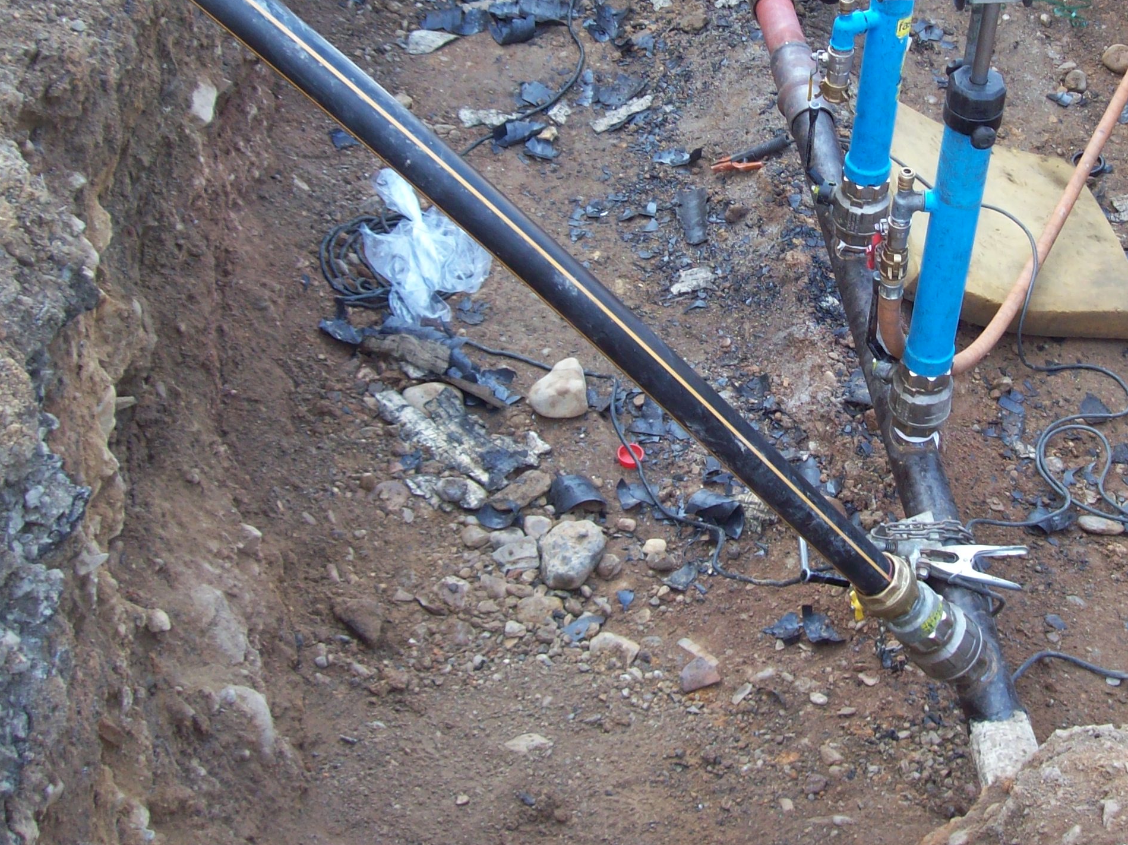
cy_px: 236
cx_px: 804
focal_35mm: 54
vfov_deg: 26.7
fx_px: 1759
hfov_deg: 35.0
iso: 80
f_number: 2.7
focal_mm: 6
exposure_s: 1/64
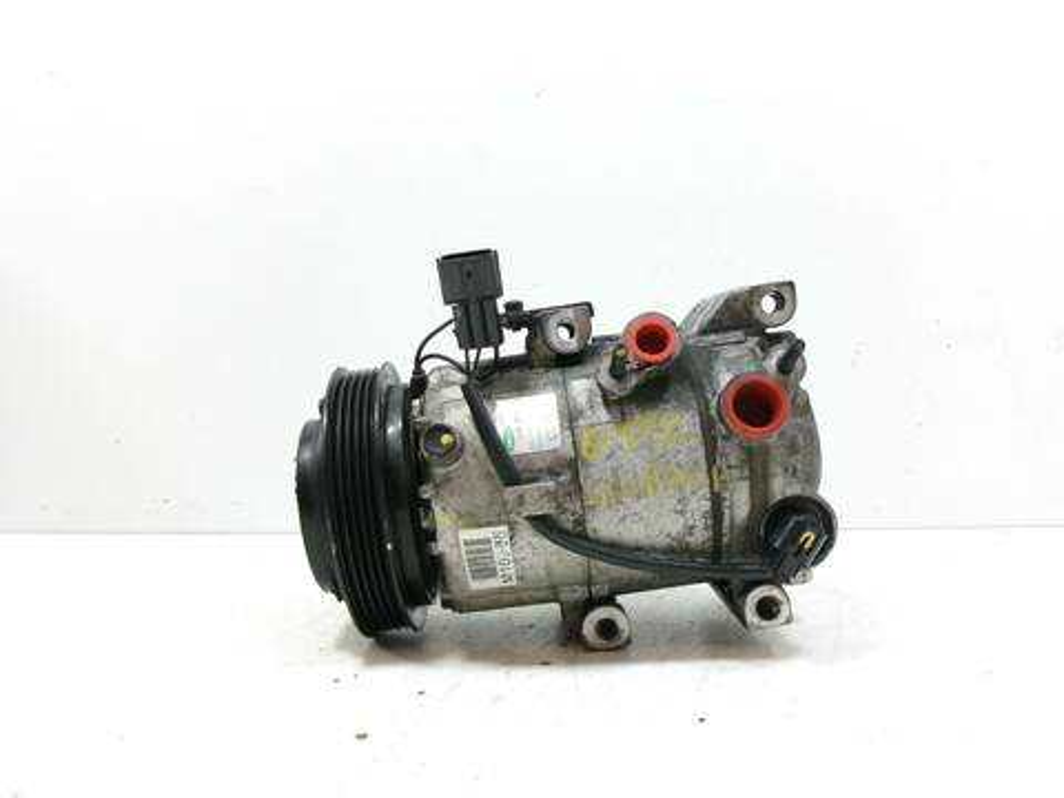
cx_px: 532
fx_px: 861
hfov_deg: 63.4
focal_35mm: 28
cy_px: 399
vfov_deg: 49.7
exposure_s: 1/34
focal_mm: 5.1
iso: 318
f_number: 3.9
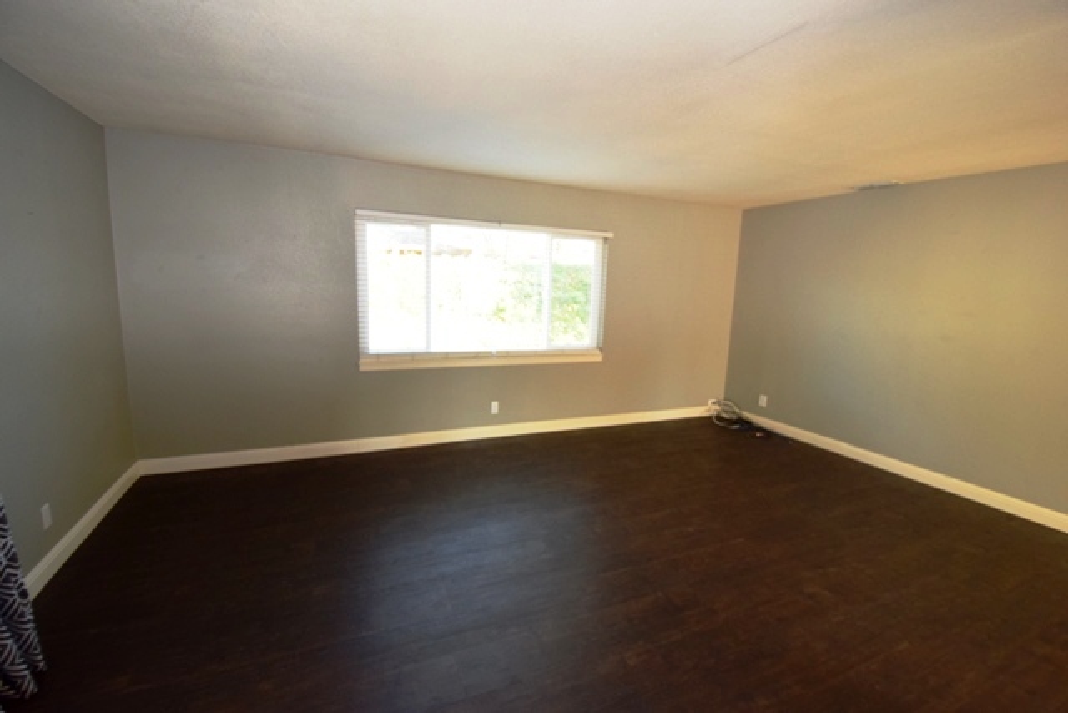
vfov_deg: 77.4
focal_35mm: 15
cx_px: 534
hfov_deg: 100.4
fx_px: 445
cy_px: 356
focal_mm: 10
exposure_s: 1/80
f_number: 4.5
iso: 800
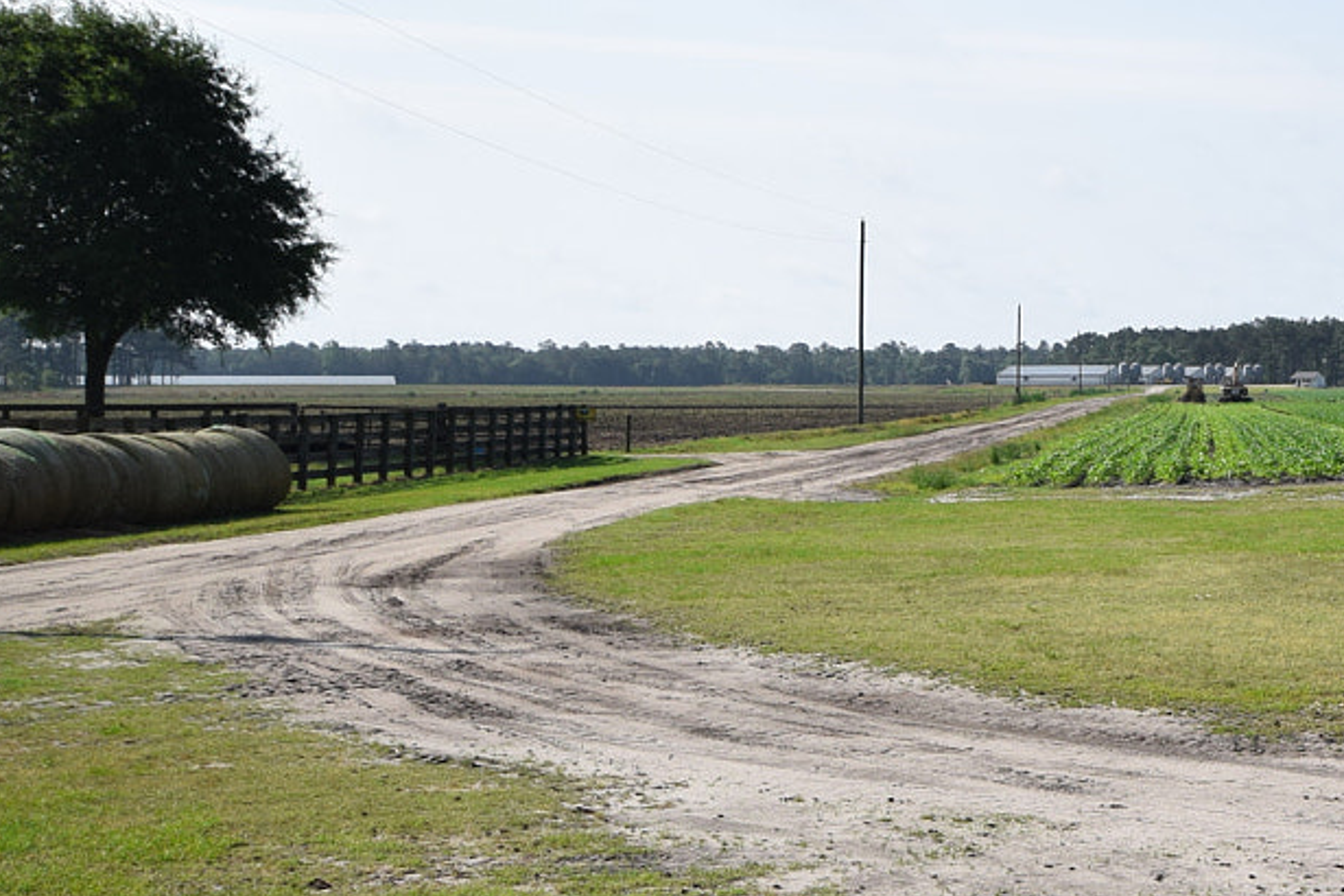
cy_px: 361
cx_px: 1650
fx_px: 2912
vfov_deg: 17.5
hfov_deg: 23.5
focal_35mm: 78
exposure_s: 1/400
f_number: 10
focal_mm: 20
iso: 200
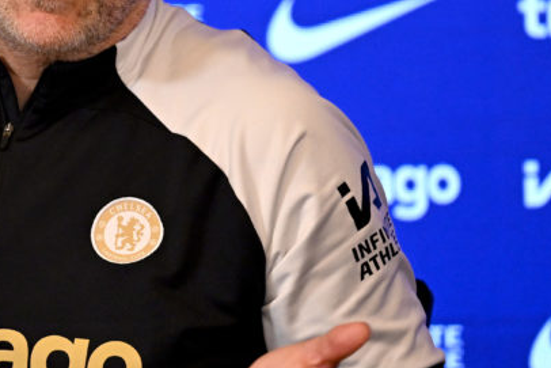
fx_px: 7517
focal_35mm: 491
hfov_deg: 4.2
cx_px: 16
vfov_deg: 2.8
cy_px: 81
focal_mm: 175
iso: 2500
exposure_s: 1/400
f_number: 2.8
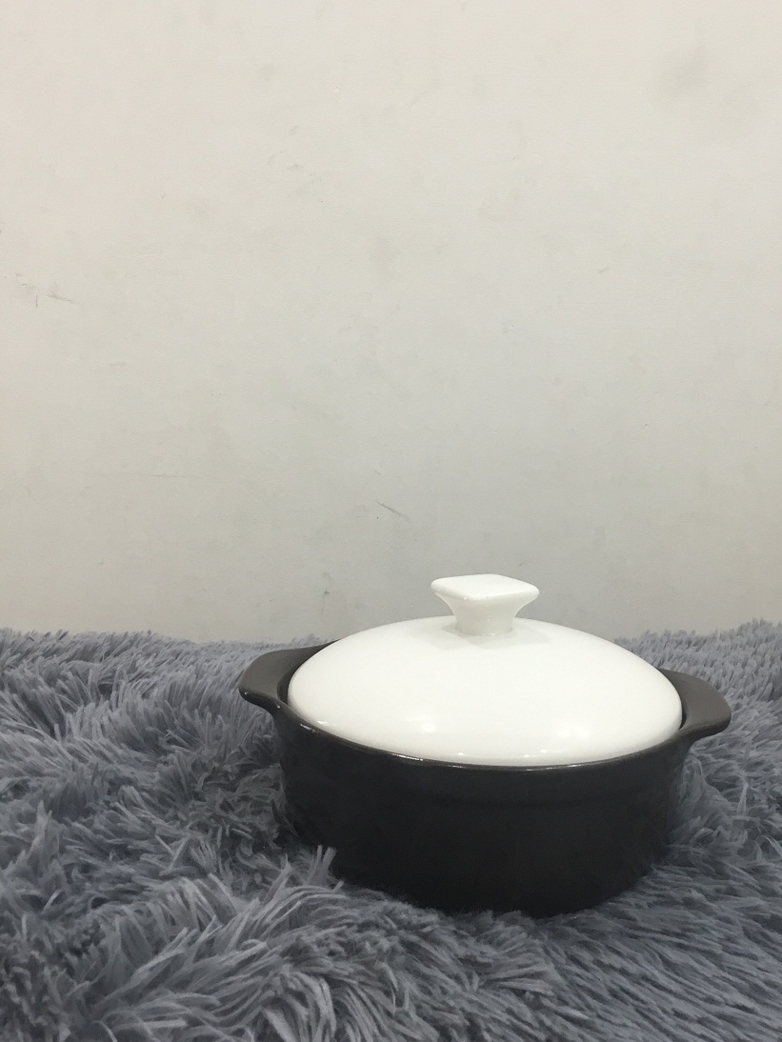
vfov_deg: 53.9
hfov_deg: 41.8
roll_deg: -0.9
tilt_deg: -9.0
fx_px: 1024
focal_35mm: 34
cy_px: 514
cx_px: 413
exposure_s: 1/33
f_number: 2.4
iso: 64
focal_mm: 3.3
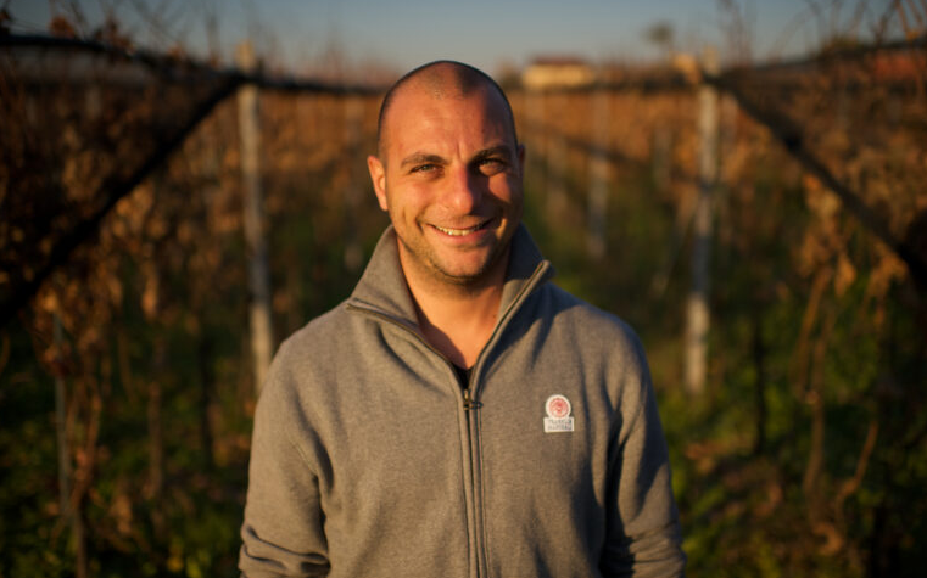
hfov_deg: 54.0
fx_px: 909
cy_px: 294
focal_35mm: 36
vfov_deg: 35.3
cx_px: 464
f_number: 1.4
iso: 200
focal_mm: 35
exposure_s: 1/5000
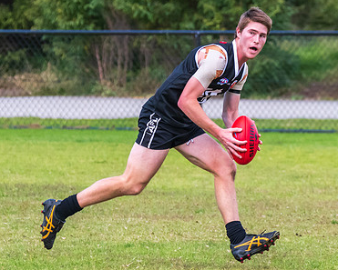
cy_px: 69
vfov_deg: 1.6
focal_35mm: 962
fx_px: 9626
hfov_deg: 2.0
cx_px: 224
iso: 1250
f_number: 8
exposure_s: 1/1600
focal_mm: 280
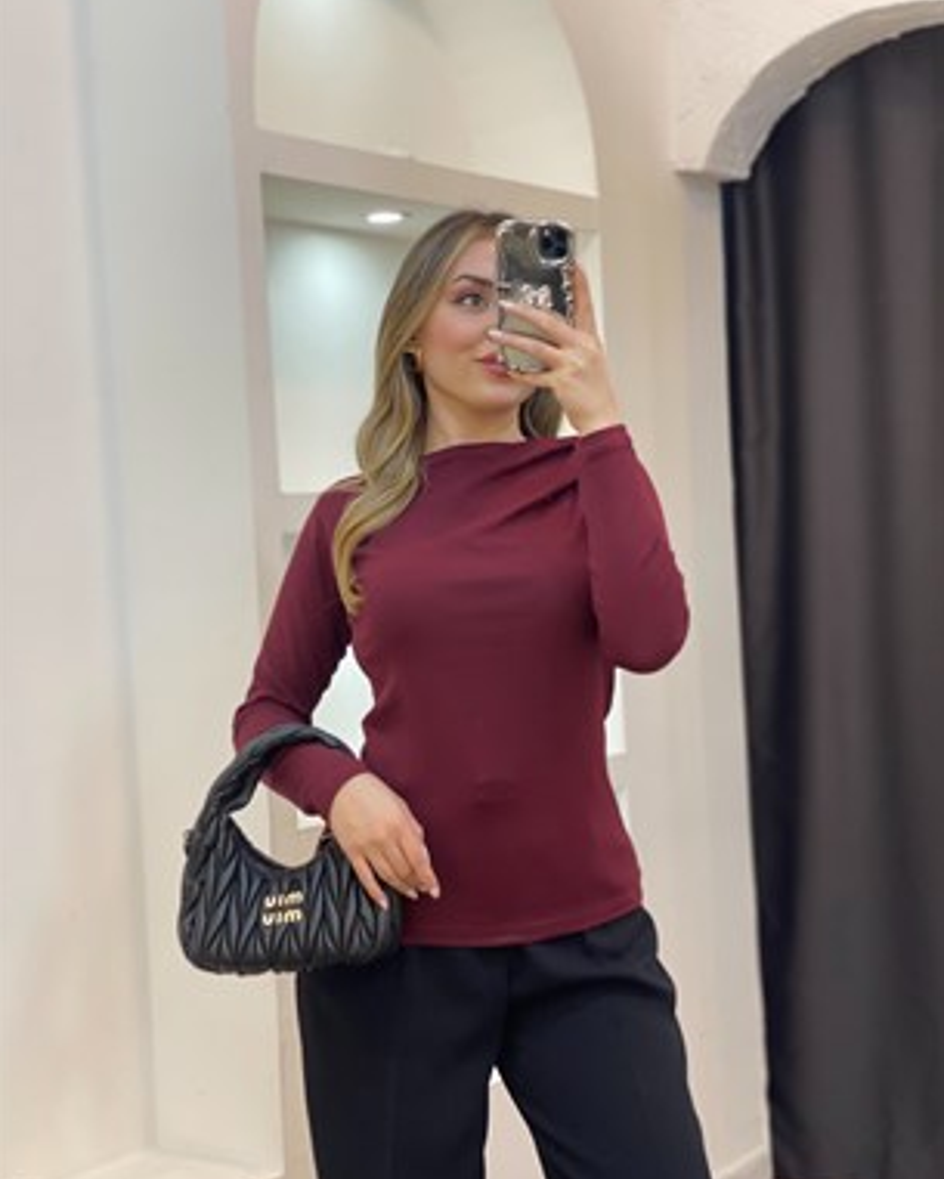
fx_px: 1920
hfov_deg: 27.6
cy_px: 596
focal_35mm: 55
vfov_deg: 34.1
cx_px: 467
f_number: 2
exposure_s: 1/100
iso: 100
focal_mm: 6
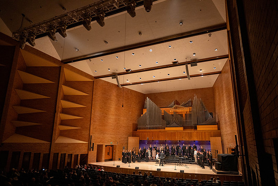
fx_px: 185
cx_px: 139
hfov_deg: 73.7
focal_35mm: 24
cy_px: 93
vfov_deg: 53.2
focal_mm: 24
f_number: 2.8
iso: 2500
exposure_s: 1/500
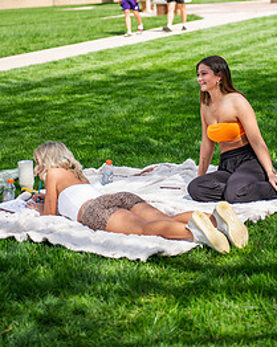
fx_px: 1027
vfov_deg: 19.0
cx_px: 180
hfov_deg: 15.3
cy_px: 79
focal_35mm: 100
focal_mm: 62
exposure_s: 1/1000
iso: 100
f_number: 2.8
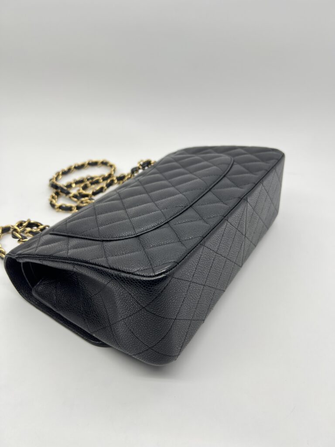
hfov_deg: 53.1
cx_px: 168
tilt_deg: -34.0
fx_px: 335
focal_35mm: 26
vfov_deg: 67.3
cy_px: 224
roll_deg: -2.1
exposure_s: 1/163
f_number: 1.5
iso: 40
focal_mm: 5.7
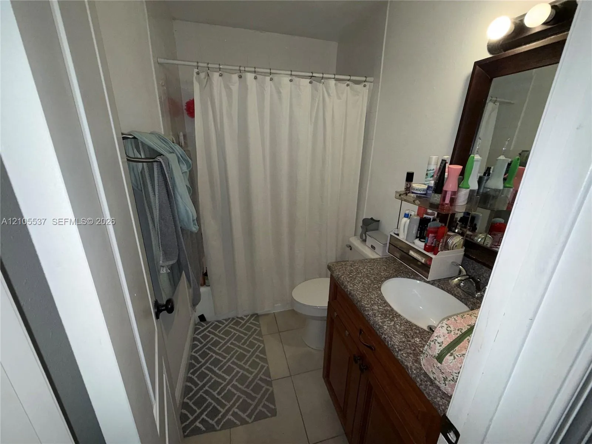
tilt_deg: -18.3
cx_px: 296
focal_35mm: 14
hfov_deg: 102.1
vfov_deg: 85.7
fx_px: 239
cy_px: 222
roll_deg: -1.4
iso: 125
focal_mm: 2.22
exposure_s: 1/60
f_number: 2.2
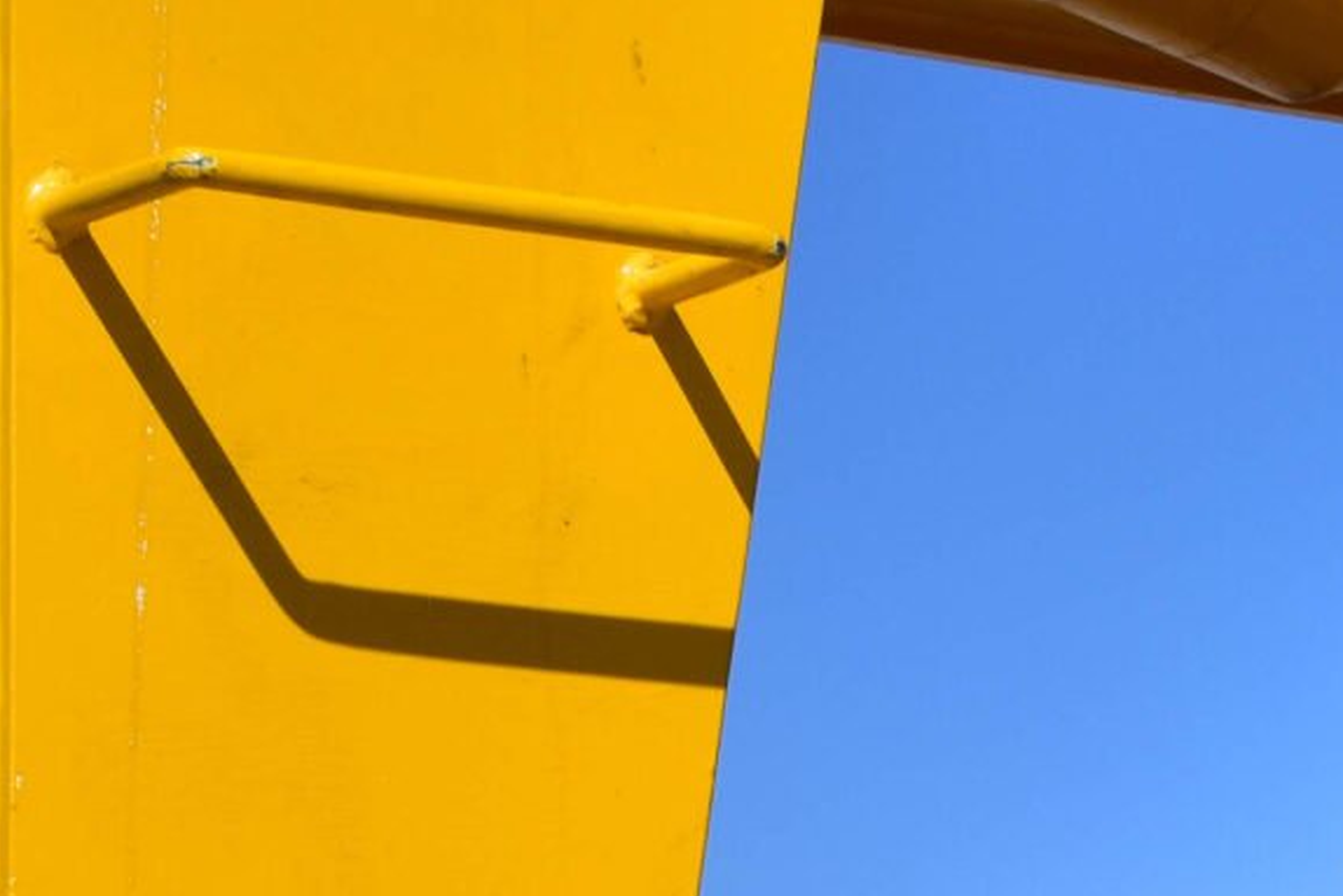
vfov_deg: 5.7
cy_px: 1919
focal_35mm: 234
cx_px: 1776
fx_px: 8740
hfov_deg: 8.7
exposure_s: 1/750
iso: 200
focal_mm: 35
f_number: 8
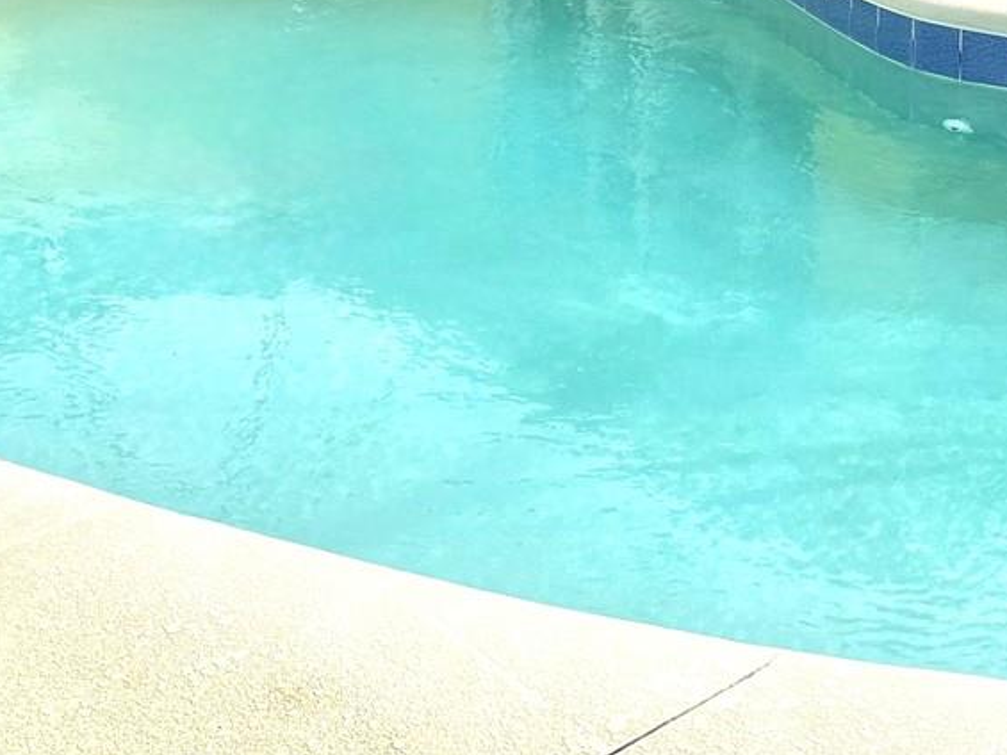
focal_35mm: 68
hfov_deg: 28.1
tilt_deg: -11.6
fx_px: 1979
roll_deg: -1.0
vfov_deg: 20.1
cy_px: -182
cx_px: 777
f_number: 1.78
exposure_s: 1/2110
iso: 80
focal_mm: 6.76
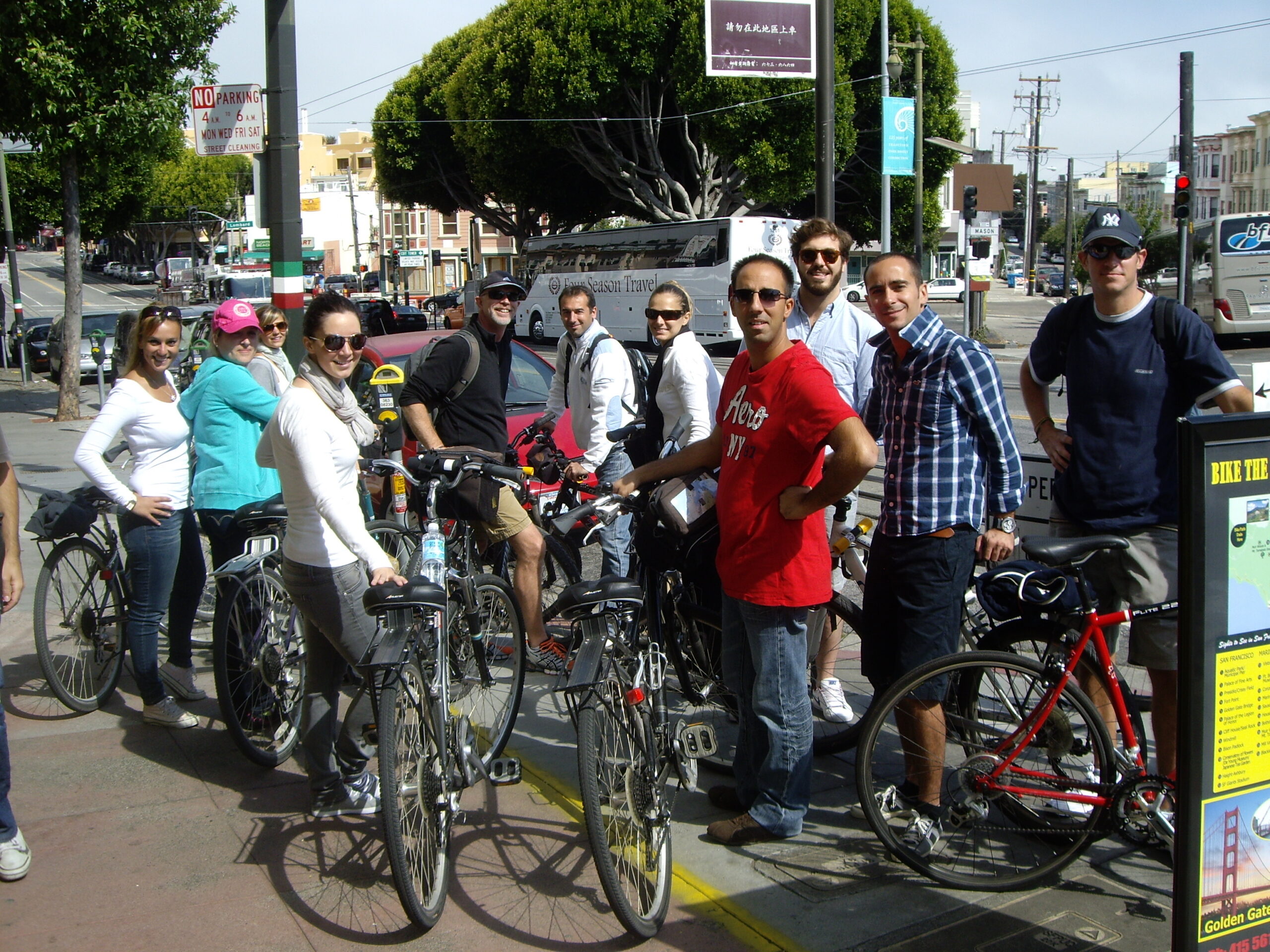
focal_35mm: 38
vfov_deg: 37.7
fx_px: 1394
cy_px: 476
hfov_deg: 49.0
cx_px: 635
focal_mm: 6.2
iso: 50
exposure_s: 1/250
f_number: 4.3
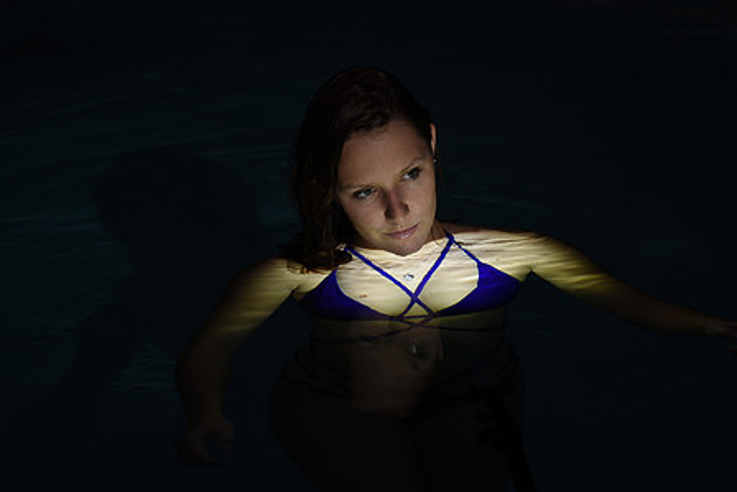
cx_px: 411
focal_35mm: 136
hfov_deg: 15.1
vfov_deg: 10.1
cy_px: 183
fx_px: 2785
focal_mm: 105
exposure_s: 1/80
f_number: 2.8
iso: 400
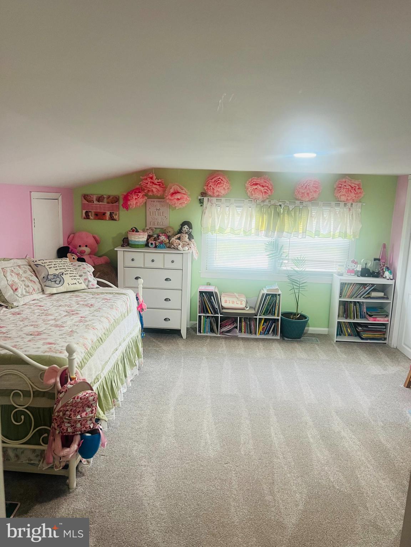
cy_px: 274
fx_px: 412
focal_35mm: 26
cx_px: 206
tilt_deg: -10.1
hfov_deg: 53.1
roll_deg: -1.8
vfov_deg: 67.3
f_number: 1.5
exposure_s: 1/60
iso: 100
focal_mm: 5.7
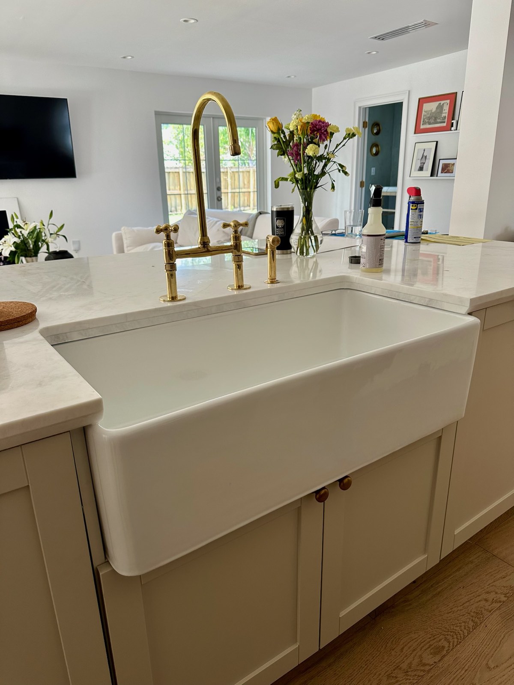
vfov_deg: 71.6
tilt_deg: -18.7
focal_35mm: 24
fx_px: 475
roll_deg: +0.8
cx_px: 257
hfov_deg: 56.8
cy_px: 342
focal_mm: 6.86
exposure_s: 1/121
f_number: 1.78
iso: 100
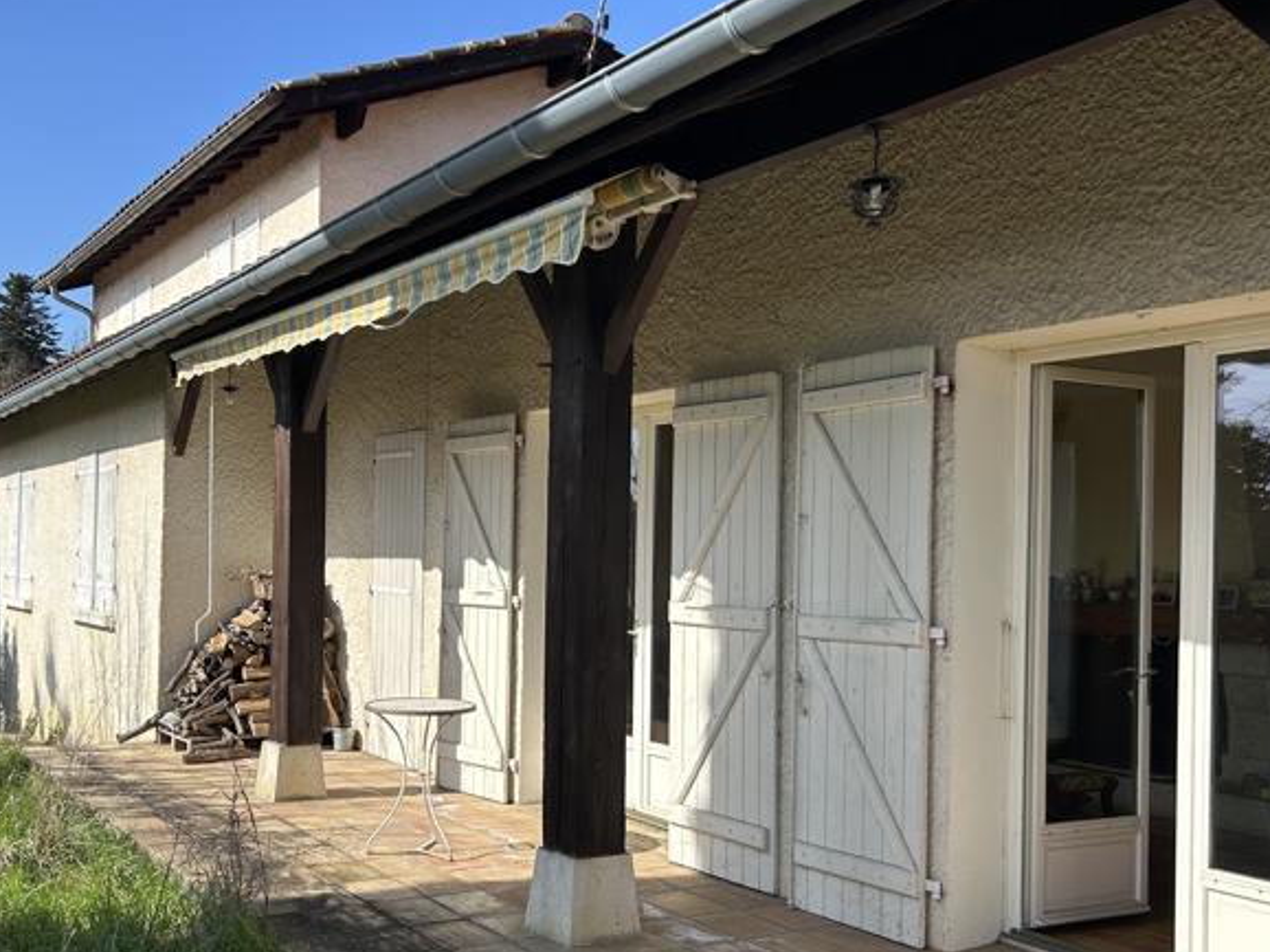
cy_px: 539
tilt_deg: +0.8
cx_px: 486
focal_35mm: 36
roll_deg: -0.8
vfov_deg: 39.6
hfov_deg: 50.9
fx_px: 1320
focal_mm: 5.7
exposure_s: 1/3077
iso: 50
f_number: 1.5
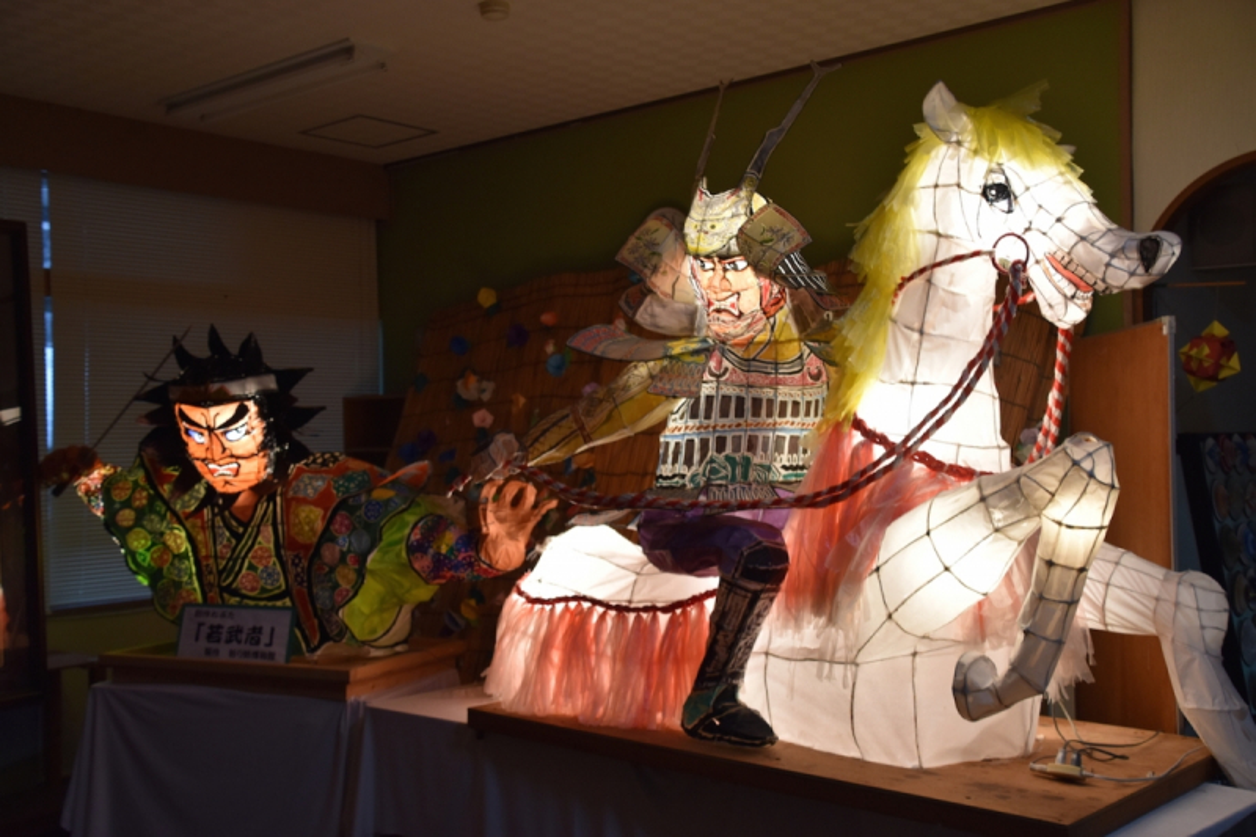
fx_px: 1360
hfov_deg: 49.6
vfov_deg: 34.2
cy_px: 418
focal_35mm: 39
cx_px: 628
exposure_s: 1/60
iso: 450
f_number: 4
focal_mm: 26
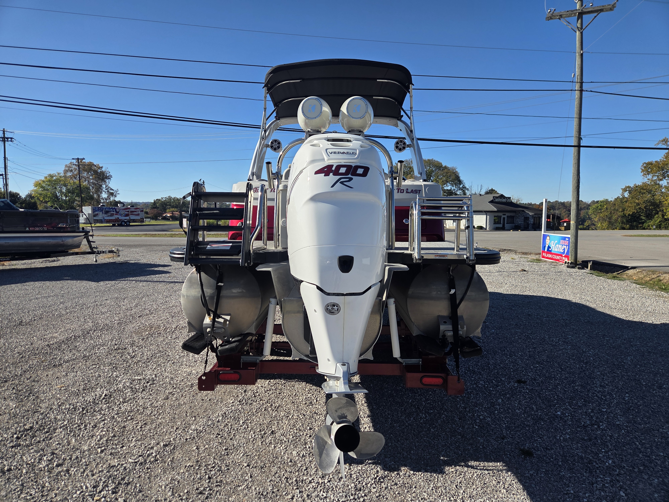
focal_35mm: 23
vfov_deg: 58.9
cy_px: 251
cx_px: 334
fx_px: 445
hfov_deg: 73.9
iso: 80
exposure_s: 1/4885
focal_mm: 5.4
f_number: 1.8
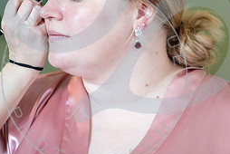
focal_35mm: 194
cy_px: 0
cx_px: 139
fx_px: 1241
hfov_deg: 10.6
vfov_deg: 7.1
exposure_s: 1/160
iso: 500
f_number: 1.8
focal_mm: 85
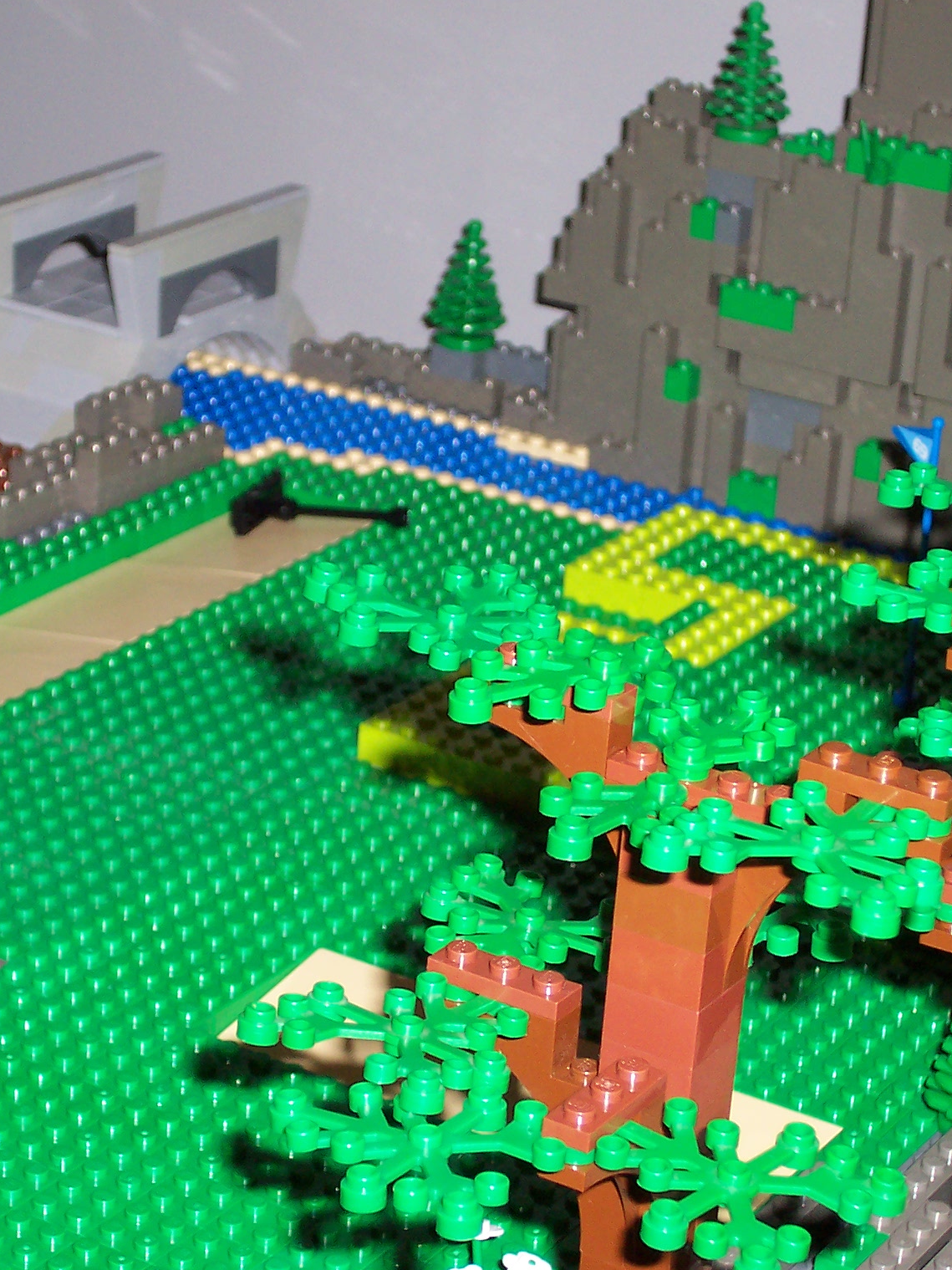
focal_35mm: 95
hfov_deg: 15.6
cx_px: 414
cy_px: 636
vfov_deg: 20.7
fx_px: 3484
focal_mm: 10.8
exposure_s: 1/90
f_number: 4
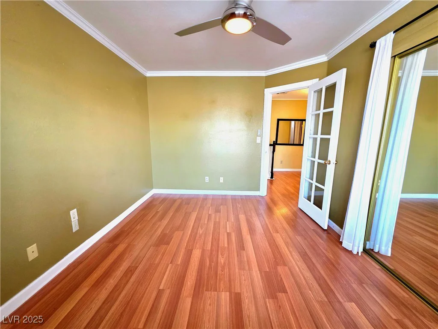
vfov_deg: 89.9
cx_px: 219
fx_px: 164
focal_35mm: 13
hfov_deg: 106.2
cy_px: 164
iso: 250
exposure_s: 1/60.2
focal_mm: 2.2
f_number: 1.9
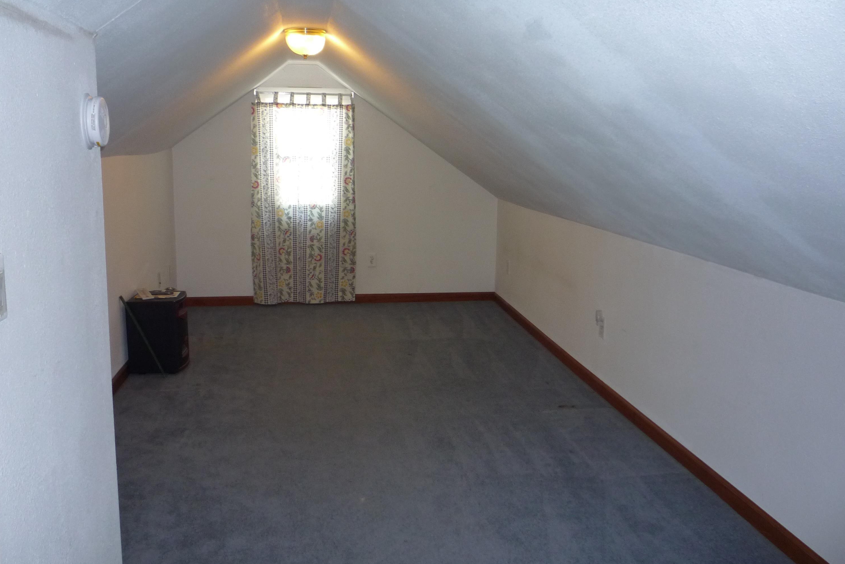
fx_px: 751
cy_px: 274
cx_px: 422
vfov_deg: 41.1
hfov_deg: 58.7
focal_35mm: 32
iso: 200
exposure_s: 1/30
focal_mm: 5.2
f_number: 3.3
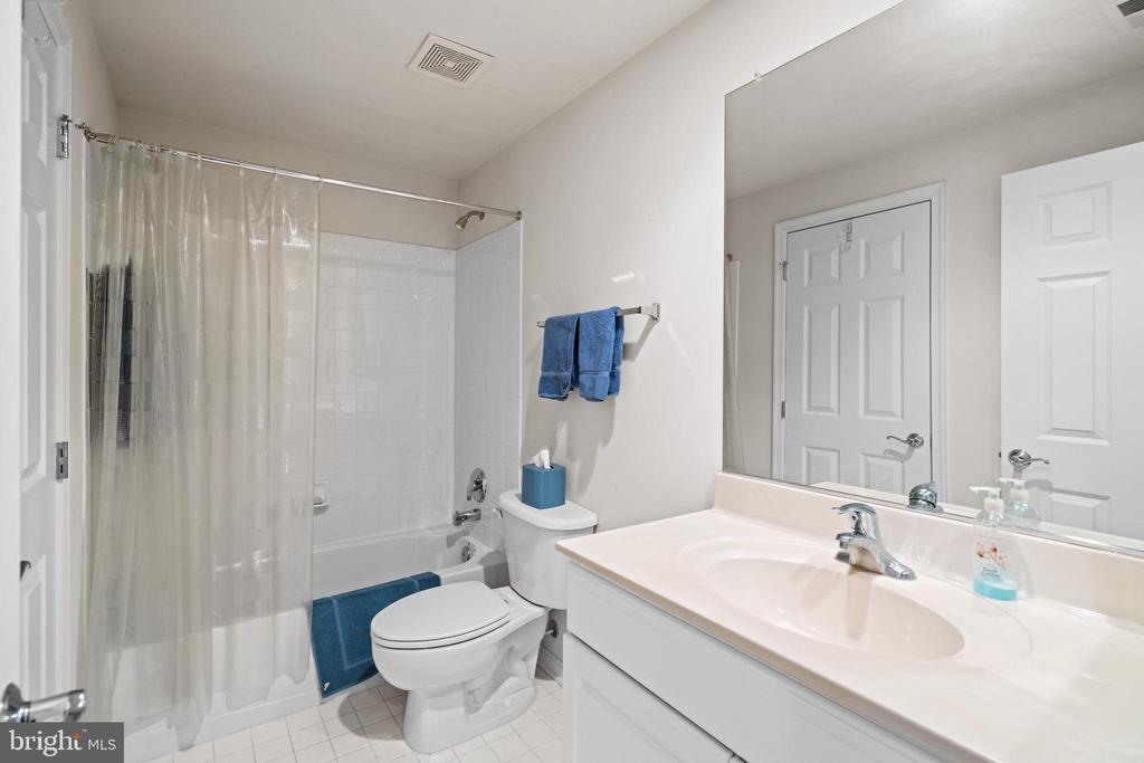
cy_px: 382
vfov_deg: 73.8
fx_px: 508
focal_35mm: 16
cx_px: 572
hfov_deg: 96.7
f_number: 5.6
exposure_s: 1/2
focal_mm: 16
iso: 800
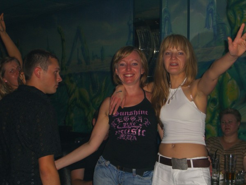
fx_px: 483
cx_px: 123
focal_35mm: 68
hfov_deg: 28.6
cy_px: 92
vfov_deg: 21.6
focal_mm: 14.2
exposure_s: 1/60
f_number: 4
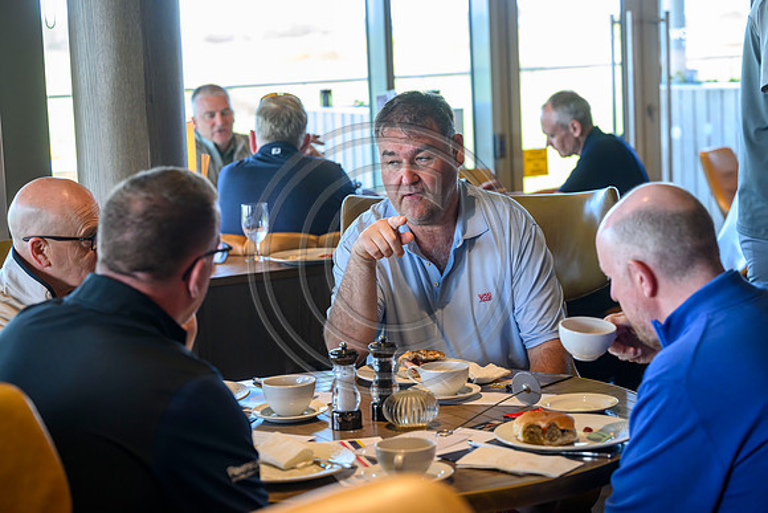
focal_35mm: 80
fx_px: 1707
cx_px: 384
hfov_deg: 25.4
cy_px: 256
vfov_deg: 17.1
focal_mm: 80
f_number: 4
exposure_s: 1/250
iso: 2000
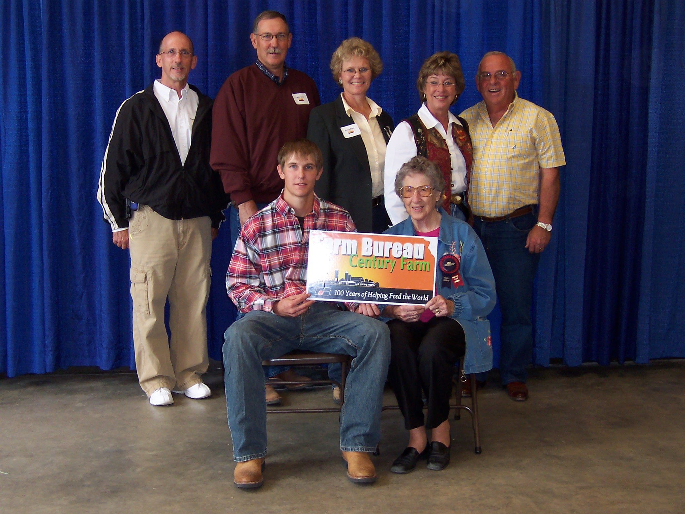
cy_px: 257
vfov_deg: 21.9
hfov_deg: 29.0
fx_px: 1326
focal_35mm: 67
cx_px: 342
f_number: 3.4
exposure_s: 1/60
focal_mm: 10.4
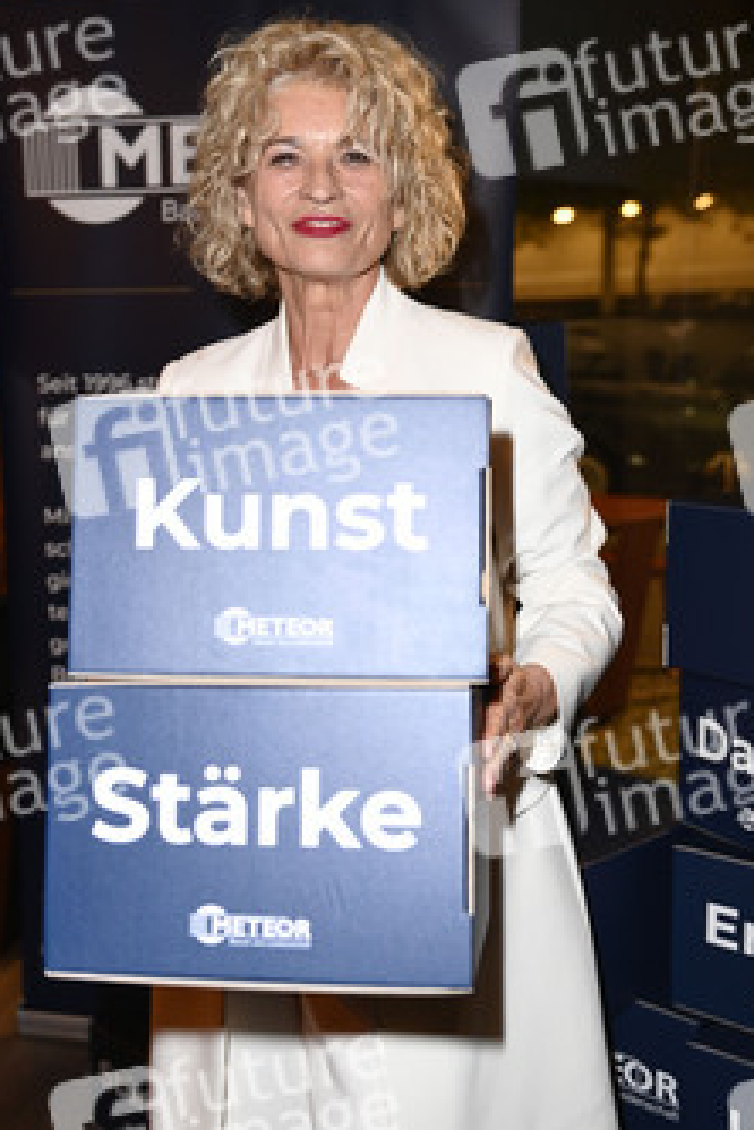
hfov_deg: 31.8
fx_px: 1319
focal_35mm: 42
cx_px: 323
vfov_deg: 46.4
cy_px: 607
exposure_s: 1/60
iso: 1600
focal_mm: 35
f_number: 3.2
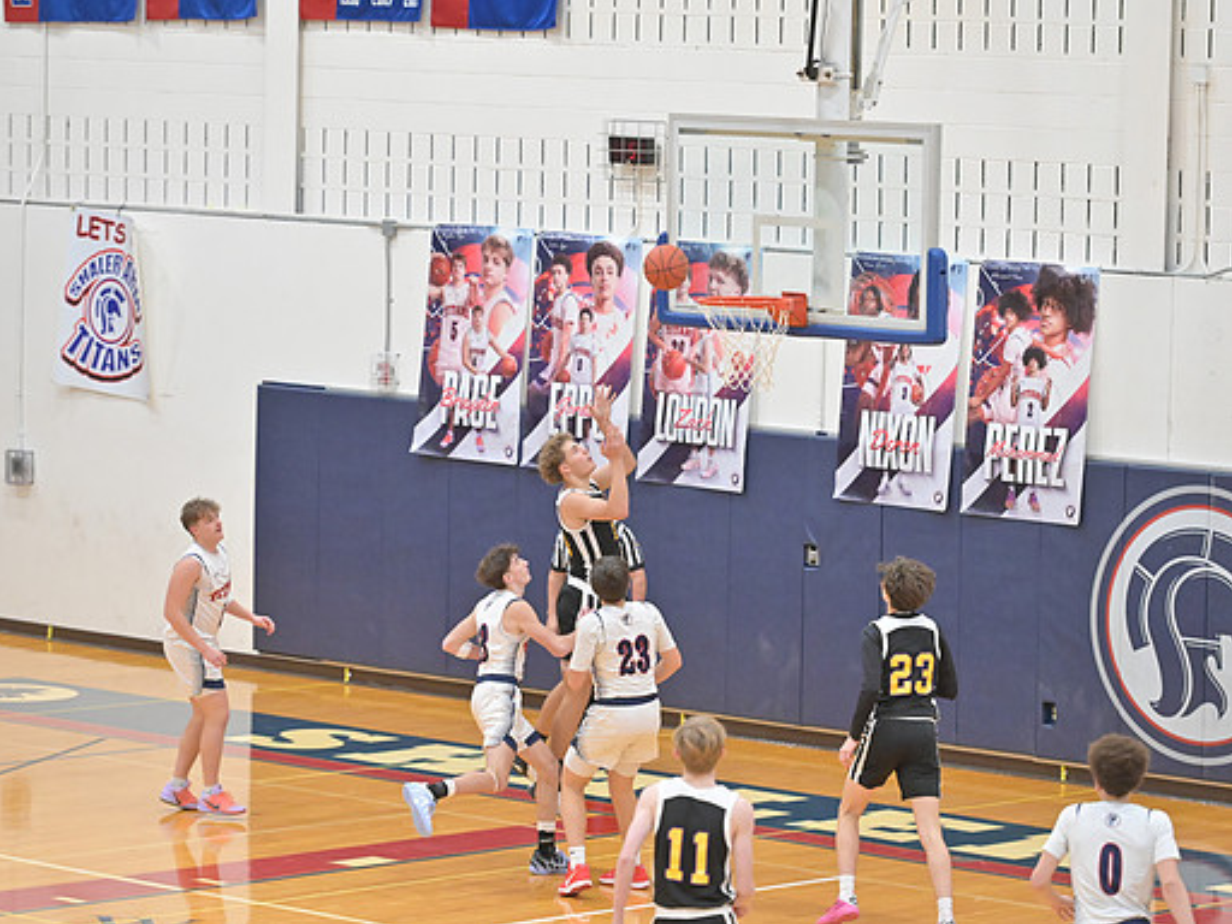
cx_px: 537
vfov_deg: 9.4
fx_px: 5623
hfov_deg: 12.5
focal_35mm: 158
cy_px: 462
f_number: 4
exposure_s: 1/800
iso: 7200
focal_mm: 145
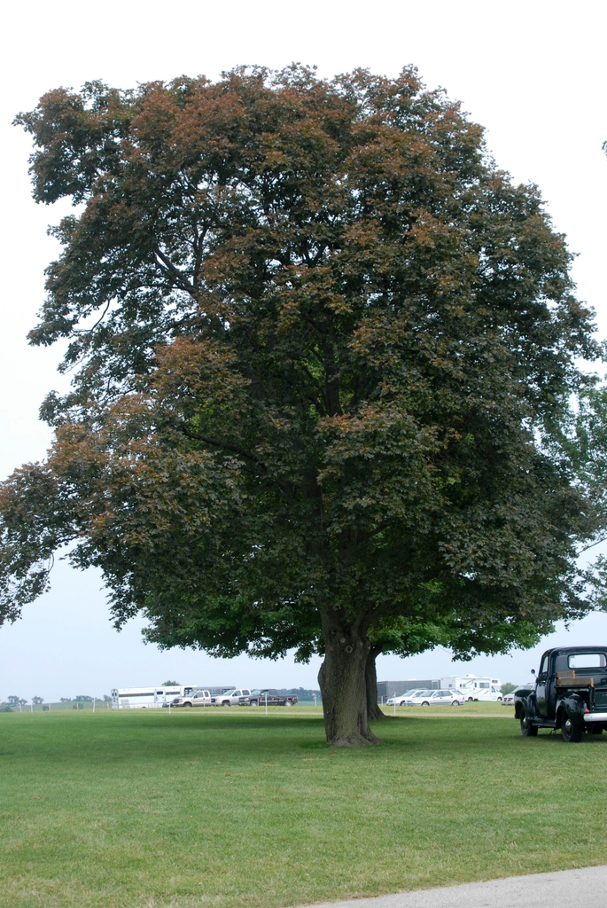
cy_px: 454
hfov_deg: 25.8
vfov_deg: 37.8
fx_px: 1325
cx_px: 304
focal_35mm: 52
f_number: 6.3
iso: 400
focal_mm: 35
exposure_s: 1/160
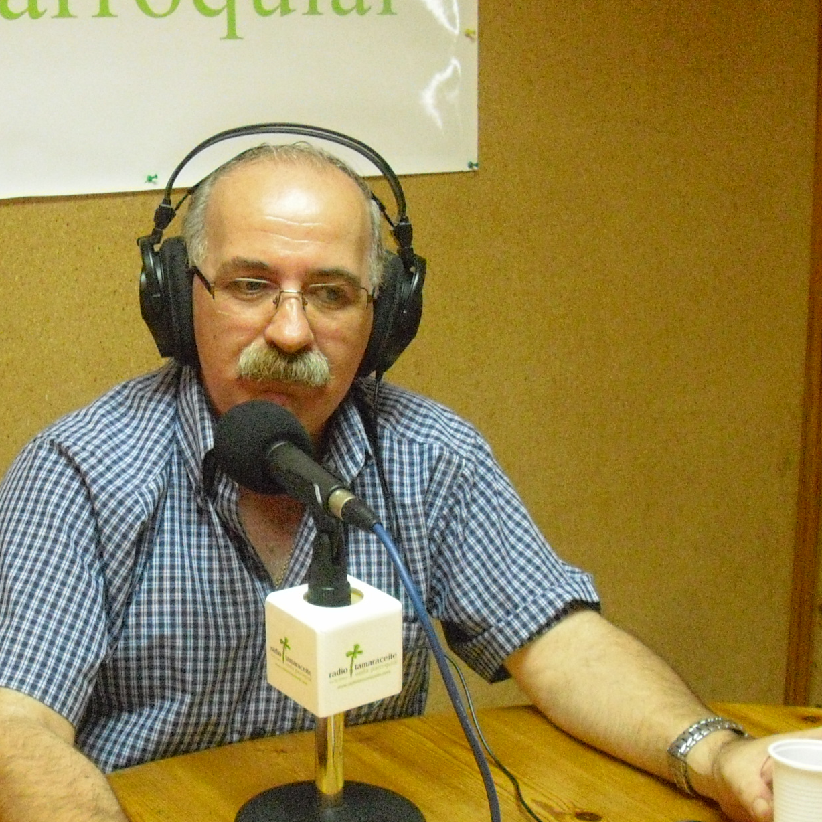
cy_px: 491
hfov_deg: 27.1
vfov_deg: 27.2
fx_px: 1693
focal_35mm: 63
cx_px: 256
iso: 800
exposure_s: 1/60
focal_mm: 6.2
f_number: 2.8
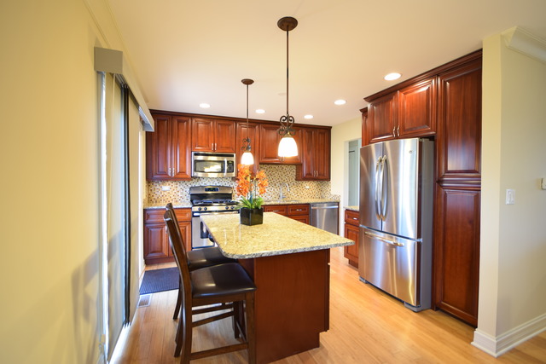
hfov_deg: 100.4
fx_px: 228
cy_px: 182
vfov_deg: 77.4
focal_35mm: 15
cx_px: 273
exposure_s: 1/2.5
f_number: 4
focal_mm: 10
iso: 100
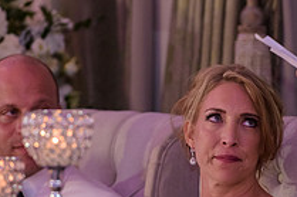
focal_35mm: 556
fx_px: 4583
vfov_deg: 2.5
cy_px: 161
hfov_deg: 3.7
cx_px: 203
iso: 1600
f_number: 3.2
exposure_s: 1/125
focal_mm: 200
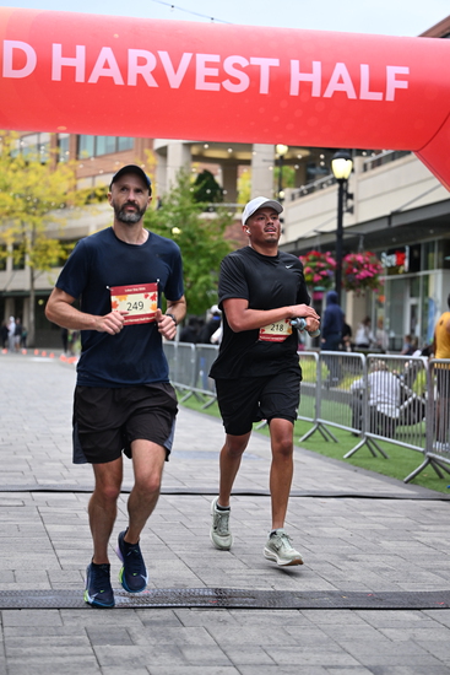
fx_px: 1312
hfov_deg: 19.5
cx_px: 225
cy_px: 338
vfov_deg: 28.8
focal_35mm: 70
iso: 1250
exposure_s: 1/2500
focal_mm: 70
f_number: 2.8
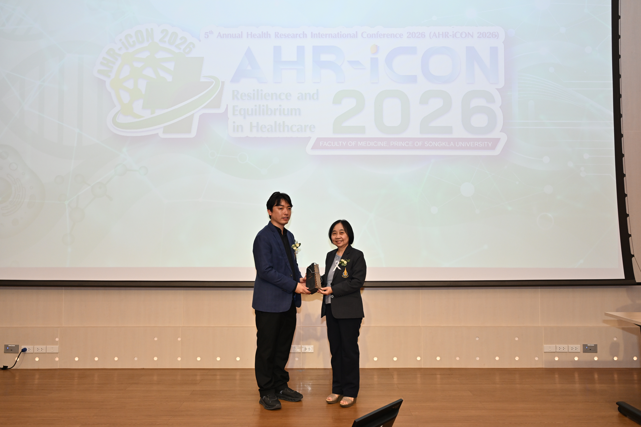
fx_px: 561
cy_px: 214
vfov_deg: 41.7
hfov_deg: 59.5
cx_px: 320
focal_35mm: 32
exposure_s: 1/200
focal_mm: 31.5
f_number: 4
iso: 800
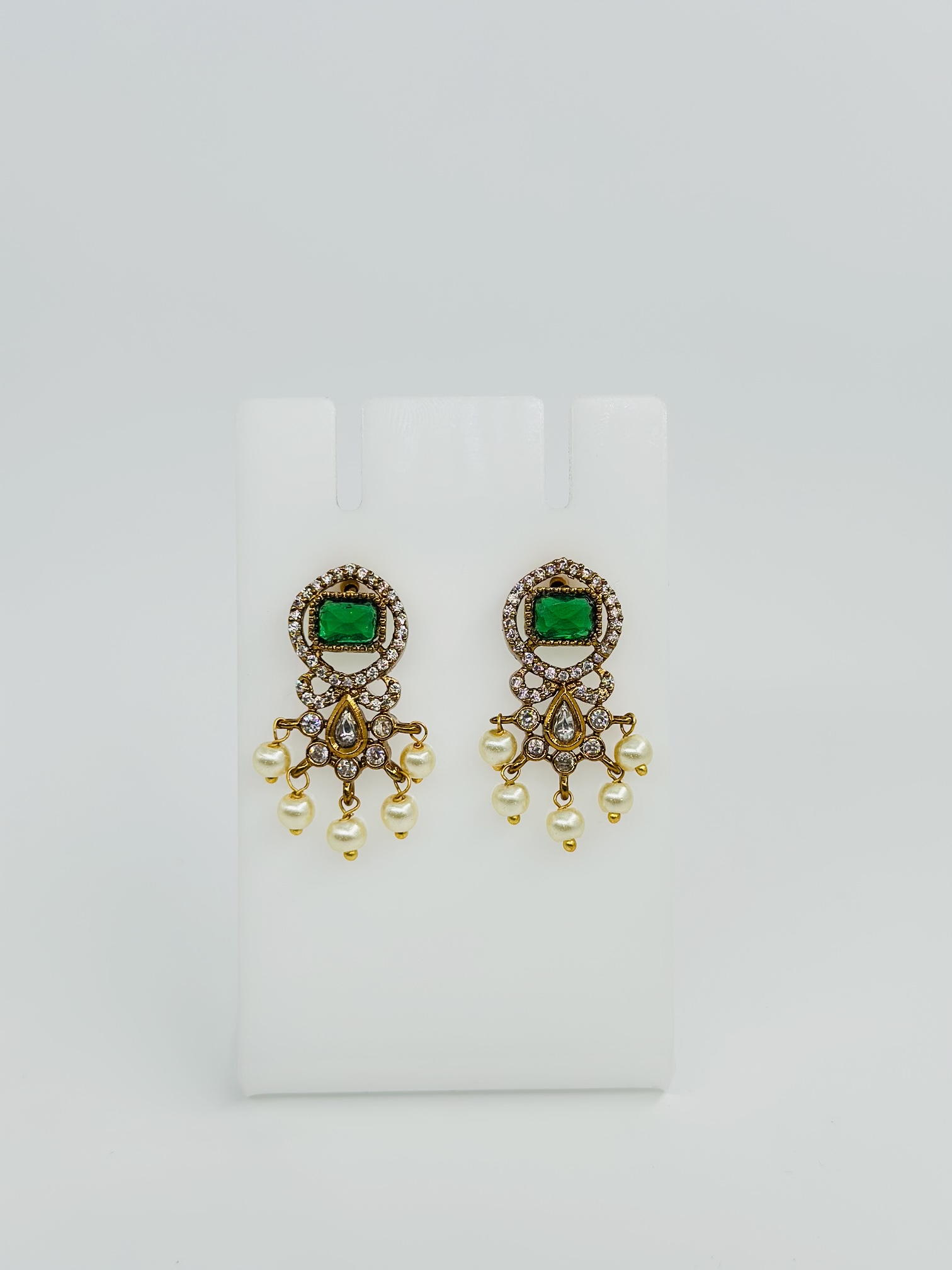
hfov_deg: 30.3
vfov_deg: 39.7
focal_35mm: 48
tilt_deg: -20.8
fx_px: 1760
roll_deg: -1.5
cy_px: 635
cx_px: 476
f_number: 1.78
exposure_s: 1/1030
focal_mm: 6.86
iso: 80
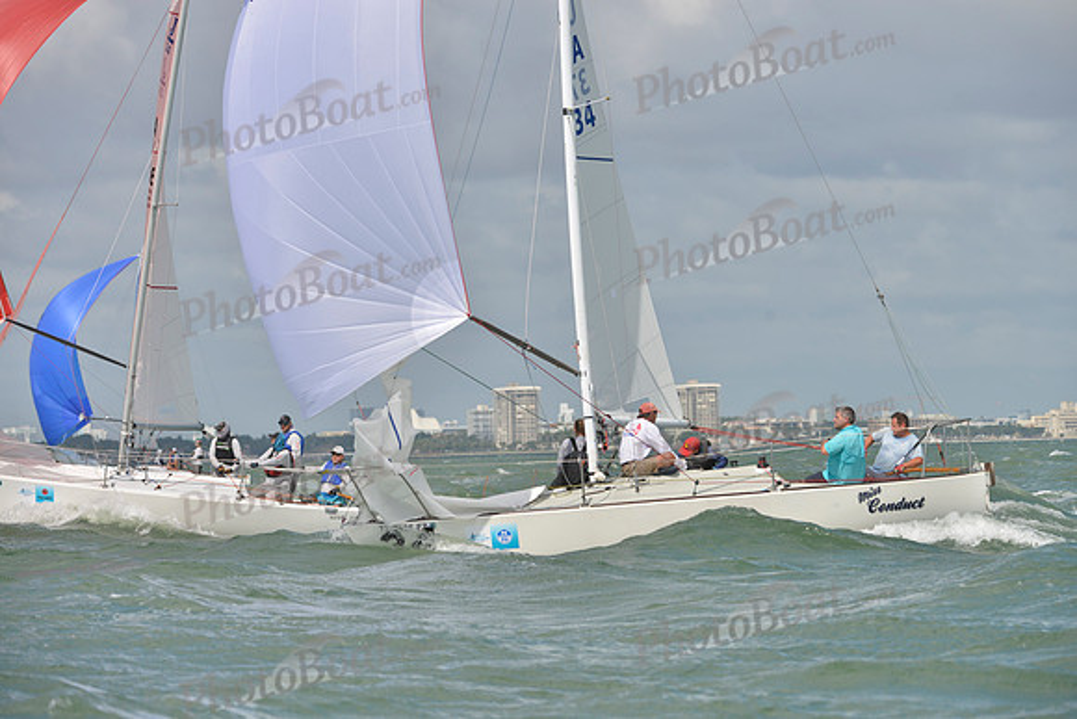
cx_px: 538
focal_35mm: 200
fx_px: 5984
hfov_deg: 10.3
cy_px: 360
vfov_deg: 6.9
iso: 280
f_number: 8
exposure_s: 1/1600
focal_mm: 200
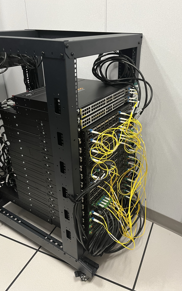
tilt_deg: -27.5
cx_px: 105
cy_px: 146
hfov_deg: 44.4
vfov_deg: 66.5
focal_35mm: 28
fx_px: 222
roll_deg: -1.1
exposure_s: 1/60
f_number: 1.6
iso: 400
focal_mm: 5.1
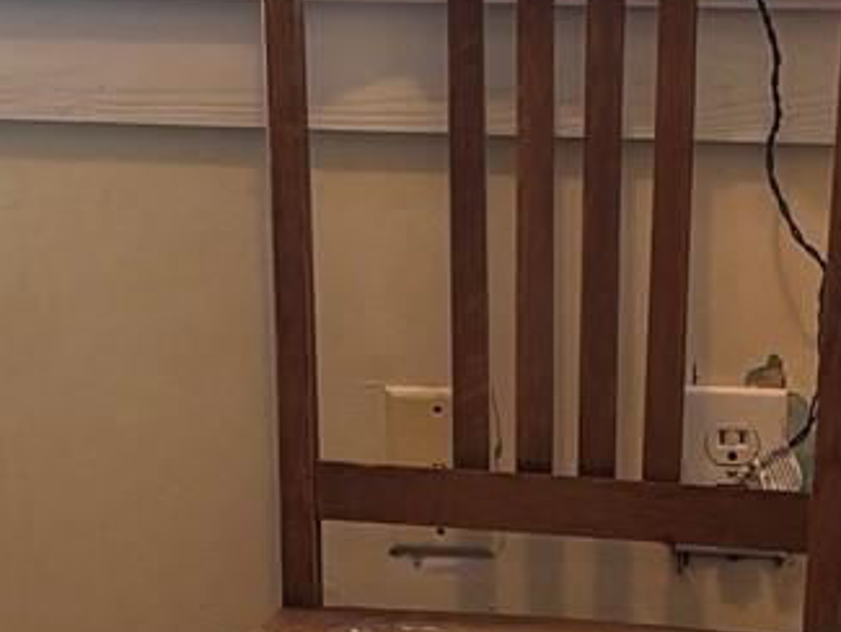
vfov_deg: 9.0
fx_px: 3986
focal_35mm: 164
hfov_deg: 11.5
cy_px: -39
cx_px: -463
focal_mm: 5.96
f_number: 1.6
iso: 100
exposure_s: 1/60
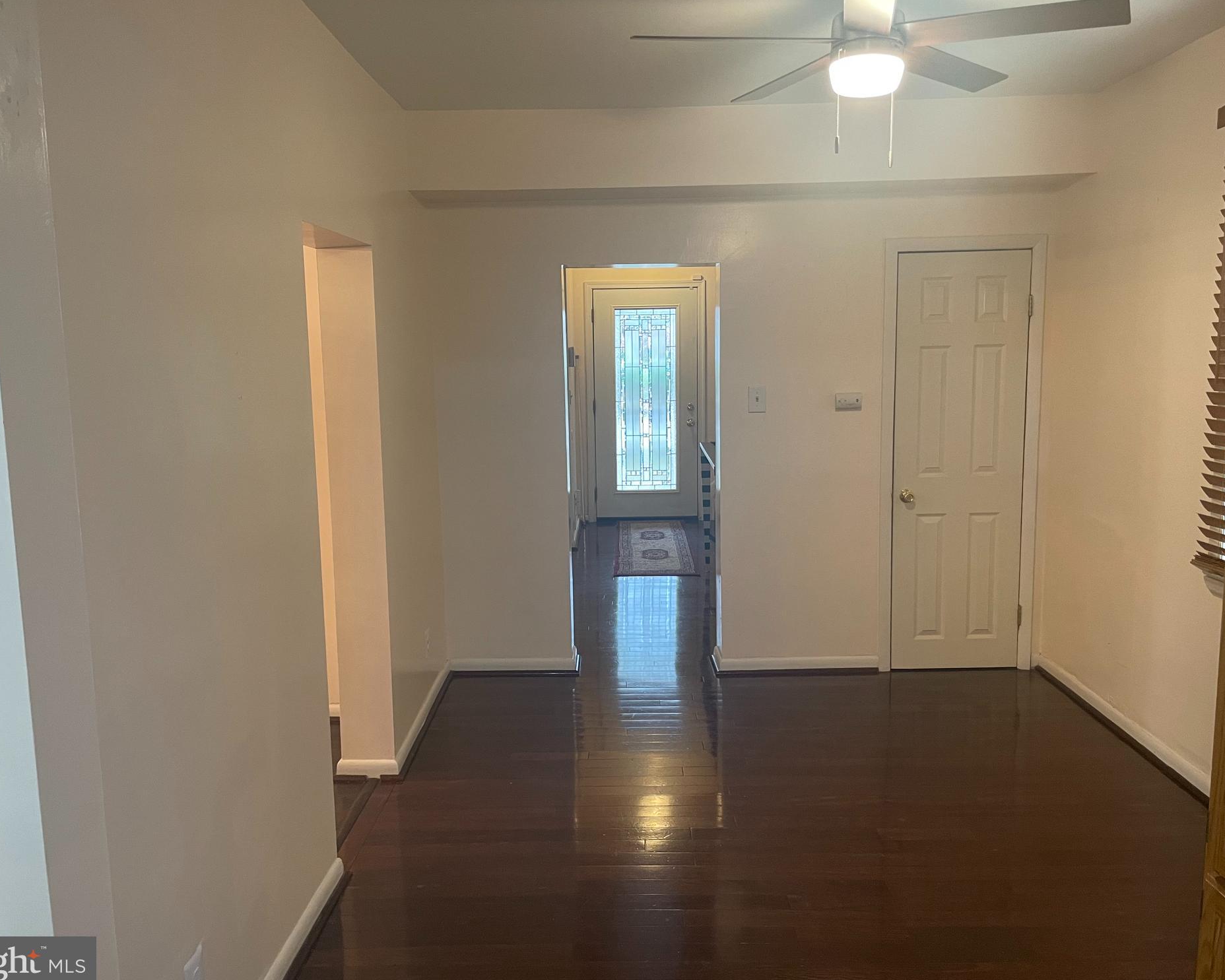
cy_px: 484
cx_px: 607
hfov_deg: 62.2
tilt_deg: -7.9
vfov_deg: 51.5
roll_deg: +0.9
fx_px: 1015
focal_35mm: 28
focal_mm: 4.2
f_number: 1.6
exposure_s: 1/60
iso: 200
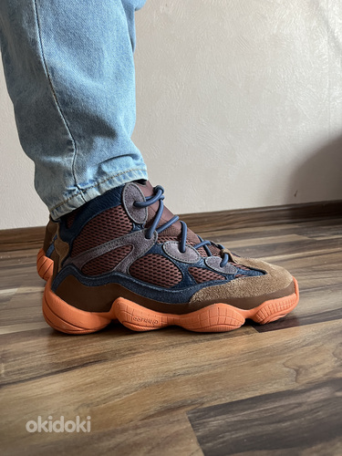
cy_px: 228
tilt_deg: -8.3
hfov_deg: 53.1
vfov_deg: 67.3
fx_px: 343
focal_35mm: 26
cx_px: 171
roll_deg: +2.4
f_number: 1.6
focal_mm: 5.1
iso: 200
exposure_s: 1/60
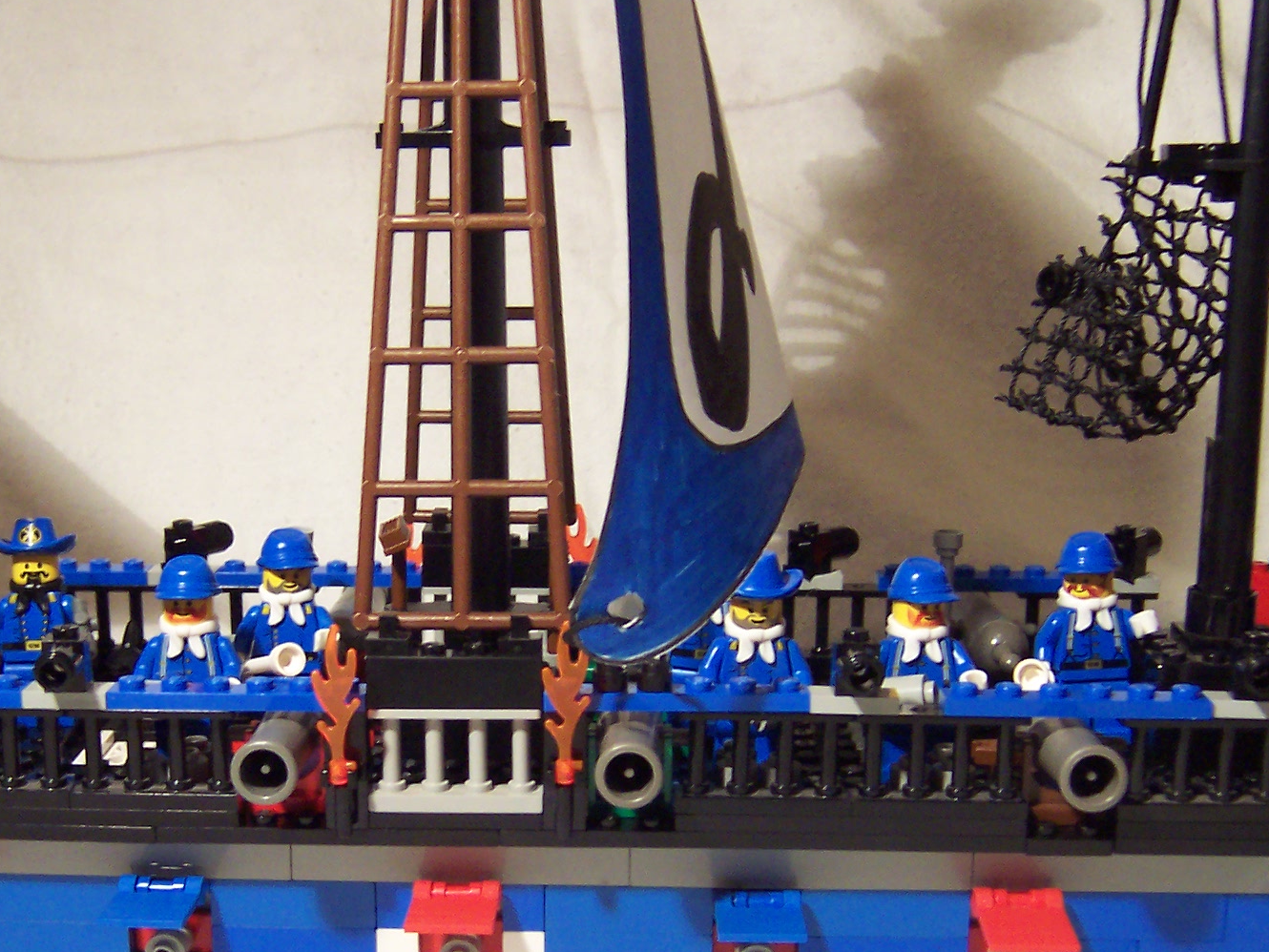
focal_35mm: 55
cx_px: 489
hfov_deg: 34.8
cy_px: 608
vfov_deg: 26.5
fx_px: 2017
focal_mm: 5.6
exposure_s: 1/20
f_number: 2.8
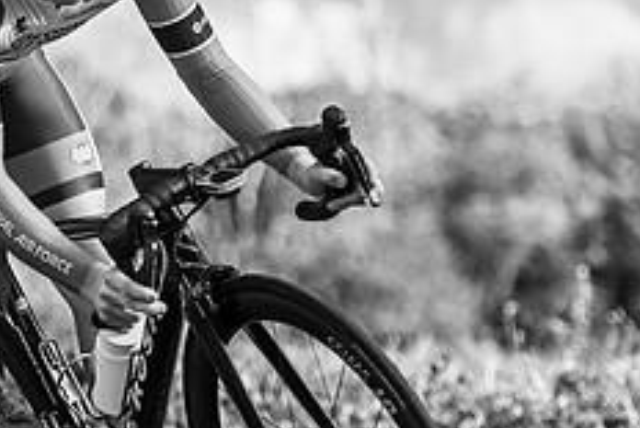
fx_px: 5248
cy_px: 37
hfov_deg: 6.9
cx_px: -27
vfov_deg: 4.7
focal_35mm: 295
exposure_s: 1/3200
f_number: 2.8
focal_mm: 100
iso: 160
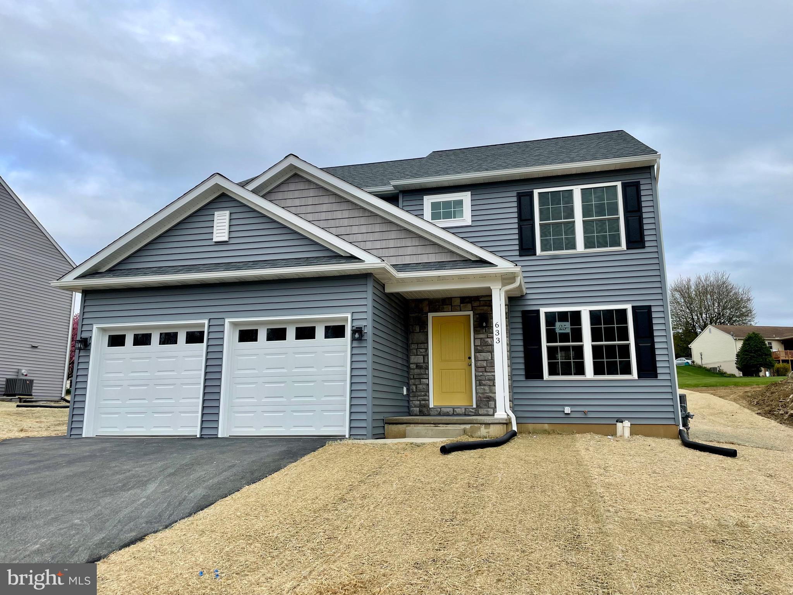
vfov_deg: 53.1
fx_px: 596
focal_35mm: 26
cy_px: 298
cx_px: 396
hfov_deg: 67.3
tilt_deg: +11.2
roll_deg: +0.7
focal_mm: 4.2
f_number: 1.6
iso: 32
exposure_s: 1/972
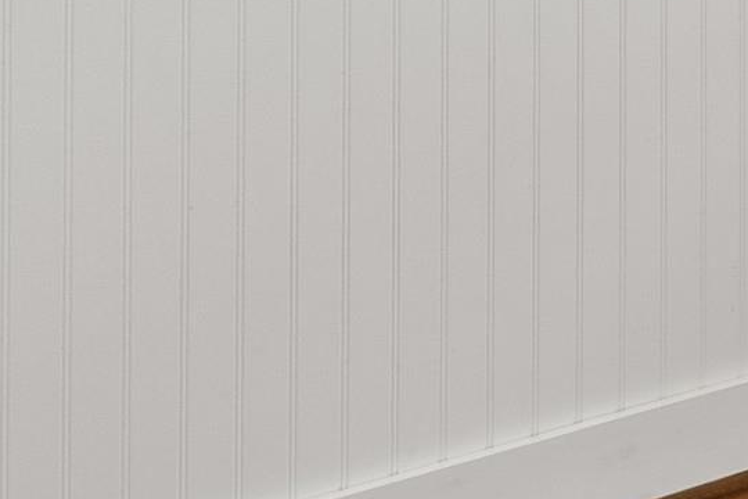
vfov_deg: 14.4
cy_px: -342
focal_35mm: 86
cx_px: 1673
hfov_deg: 15.7
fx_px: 1787
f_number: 9
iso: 800
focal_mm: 16
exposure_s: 1/8
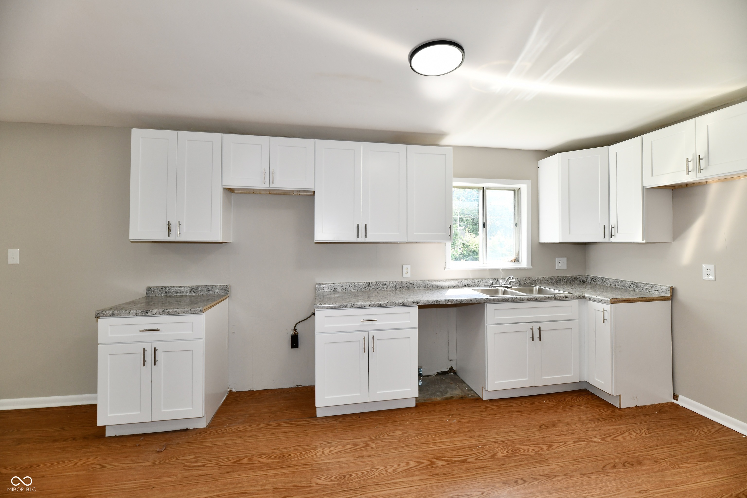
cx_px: 374
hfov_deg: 104.3
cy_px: 249
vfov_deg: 81.2
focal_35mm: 14
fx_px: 290
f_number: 6.3
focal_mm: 14
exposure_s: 1/160
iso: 640
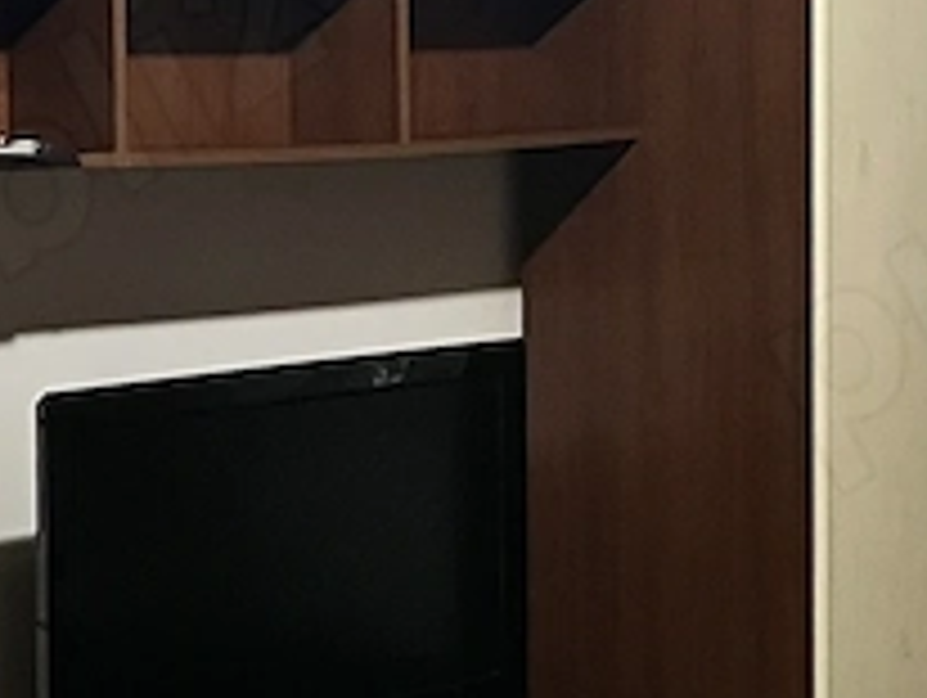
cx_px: 716
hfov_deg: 15.5
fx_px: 3378
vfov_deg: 11.7
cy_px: 153
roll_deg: +0.7
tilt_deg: -2.9
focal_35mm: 126
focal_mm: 5.1
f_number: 1.6
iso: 500
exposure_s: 1/33
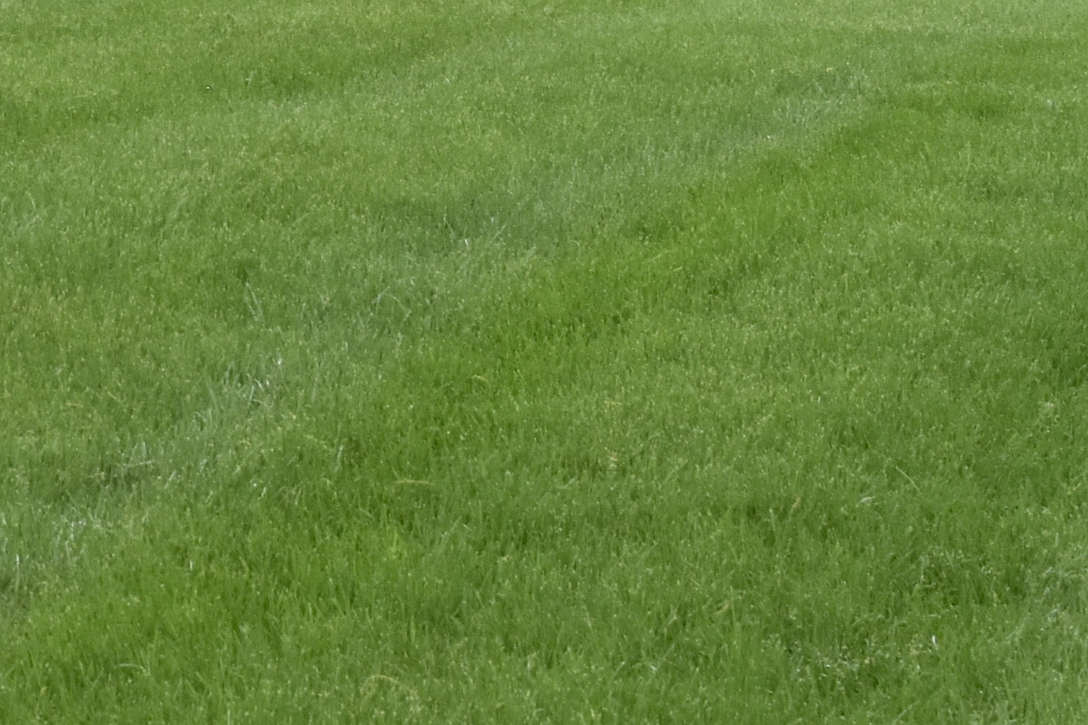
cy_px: -520
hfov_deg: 9.5
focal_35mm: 211
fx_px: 6376
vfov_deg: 6.4
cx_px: -563
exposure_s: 1/500
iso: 400
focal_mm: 35
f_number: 11
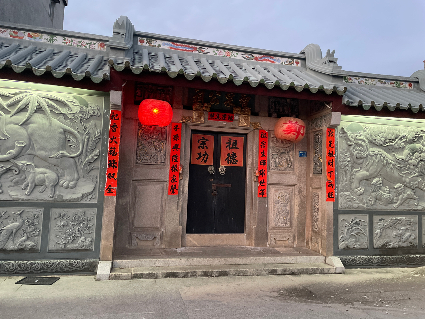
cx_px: 212
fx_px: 319
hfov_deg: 67.3
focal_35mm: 26
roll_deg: -2.1
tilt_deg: +4.4
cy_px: 160
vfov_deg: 53.1
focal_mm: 4.2
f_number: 1.6
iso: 500
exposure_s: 1/50
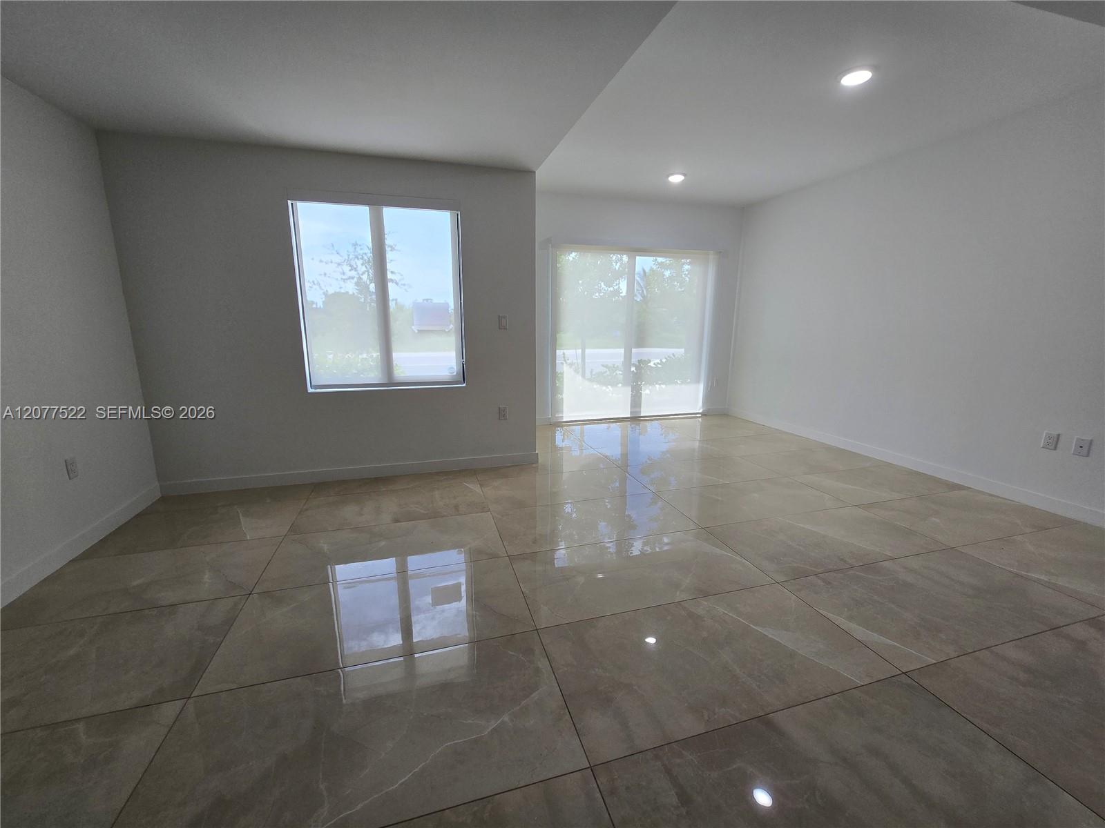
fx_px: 415
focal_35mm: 13
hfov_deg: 106.2
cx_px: 552
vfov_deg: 89.9
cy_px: 414
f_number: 2.2
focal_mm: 2.2
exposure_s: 1/60
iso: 80
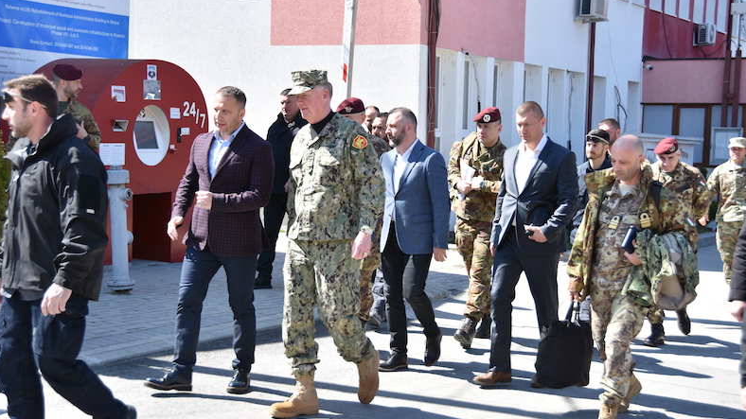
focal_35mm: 67
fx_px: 1325
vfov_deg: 18.0
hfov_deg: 31.4
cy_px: 217
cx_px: 375
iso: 100
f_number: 5.6
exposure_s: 1/200
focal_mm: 42
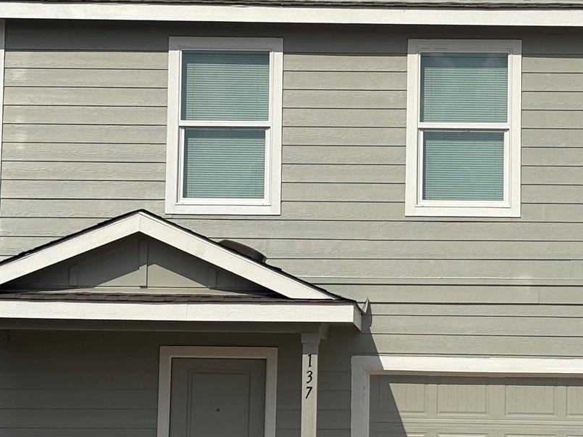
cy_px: 190
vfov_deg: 11.2
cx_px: 406
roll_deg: -1.2
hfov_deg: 14.8
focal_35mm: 133
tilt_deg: +7.7
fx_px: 2240
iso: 32
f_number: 1.6
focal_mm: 5.96
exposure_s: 1/7692
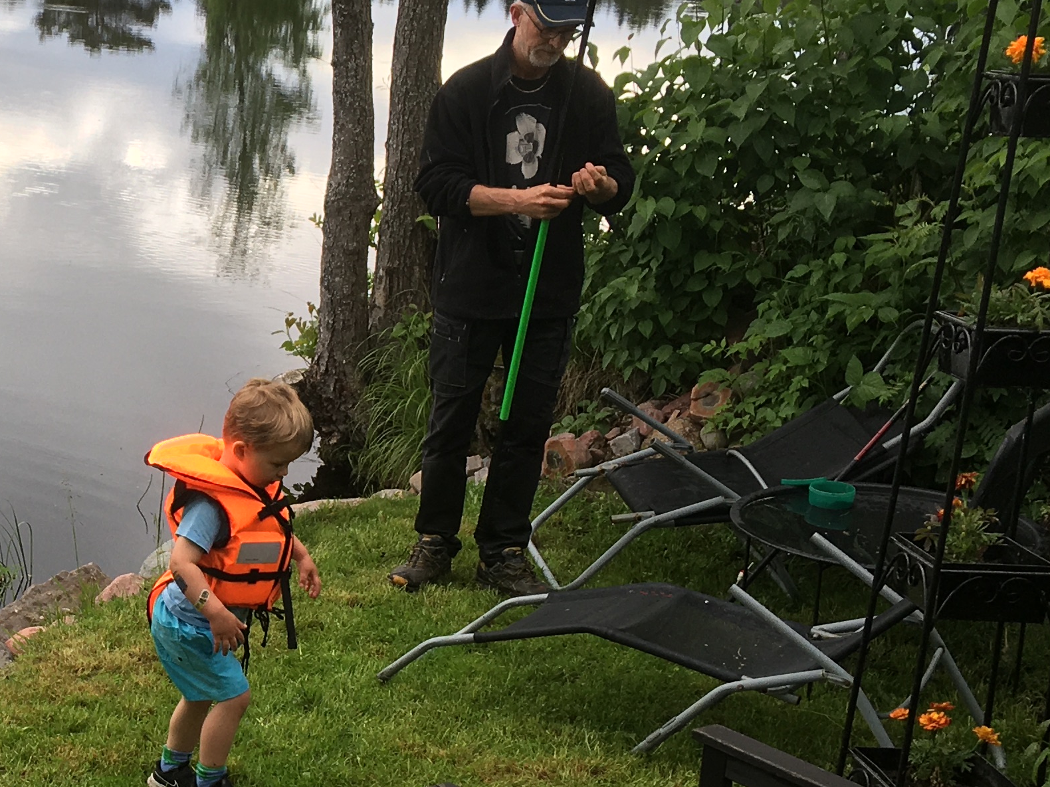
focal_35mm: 74
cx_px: -94
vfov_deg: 19.9
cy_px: 469
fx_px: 2245
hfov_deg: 24.6
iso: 25
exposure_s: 1/313
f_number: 2.2
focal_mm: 4.15
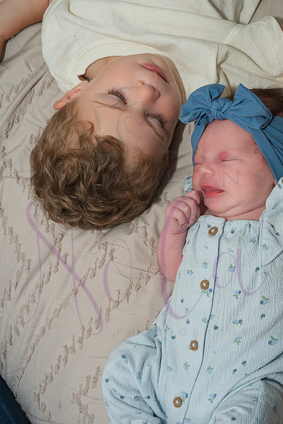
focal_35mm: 49
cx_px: 142
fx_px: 577
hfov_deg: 27.5
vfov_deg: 40.3
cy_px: 212
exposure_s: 1/320
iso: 800
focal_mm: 49
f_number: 14
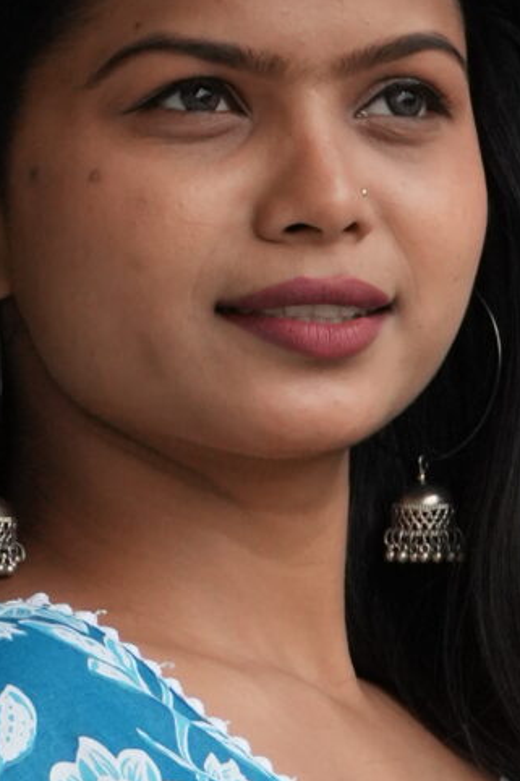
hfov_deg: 2.4
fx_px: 12264
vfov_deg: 3.6
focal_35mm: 566
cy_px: 1121
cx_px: 184
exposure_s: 1/1000
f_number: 4
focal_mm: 71
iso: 800
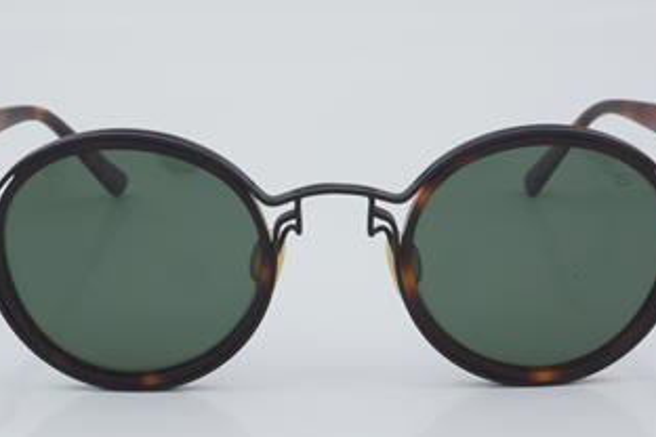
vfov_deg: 13.0
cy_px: 242
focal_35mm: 106
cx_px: 334
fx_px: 1925
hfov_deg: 19.3
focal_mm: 55
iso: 100
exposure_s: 1/4
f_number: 32
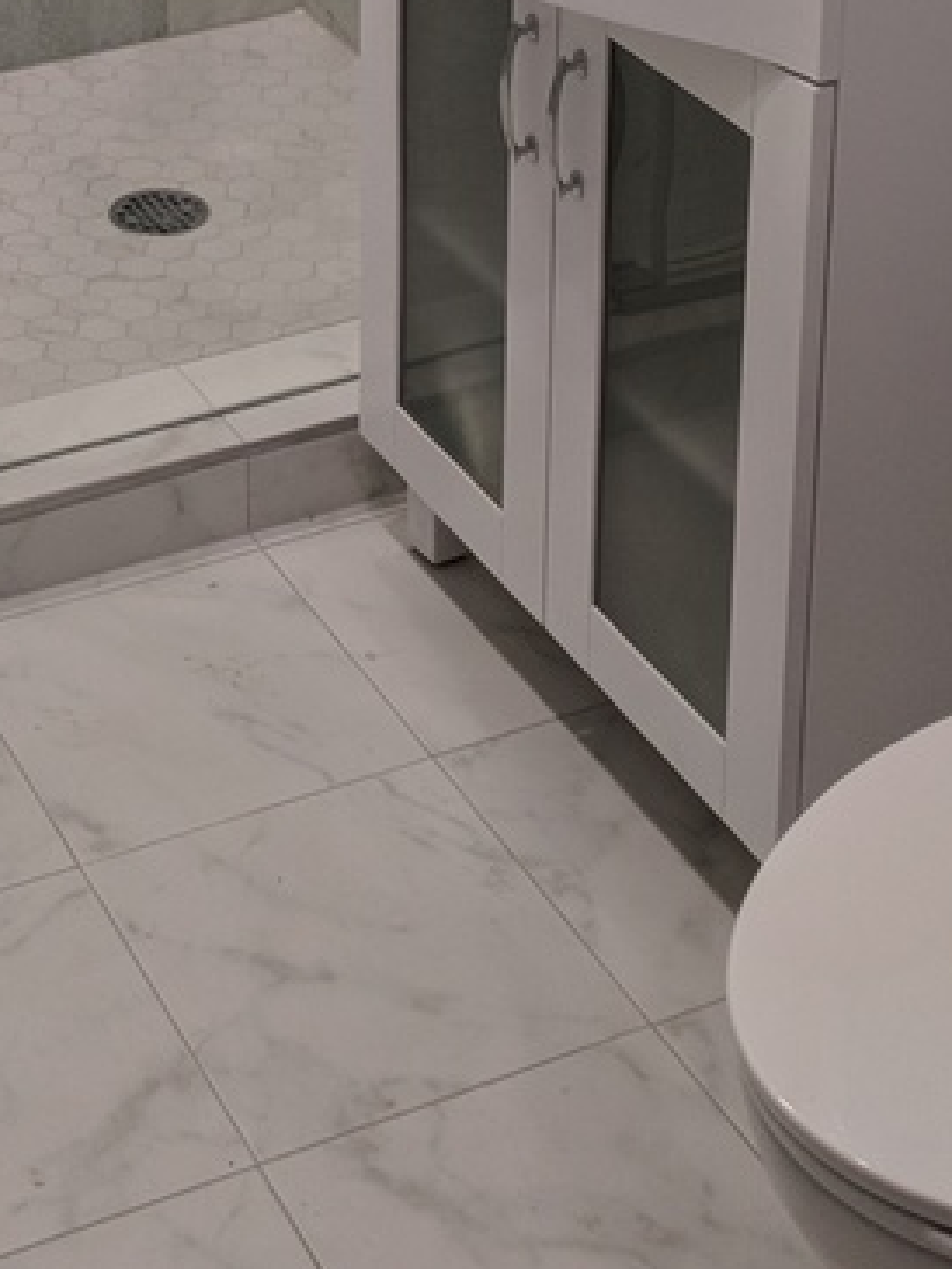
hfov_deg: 18.7
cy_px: -421
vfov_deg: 22.4
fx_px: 2822
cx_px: 35
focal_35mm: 77
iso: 223
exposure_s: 1/120
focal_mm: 4.67
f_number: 2
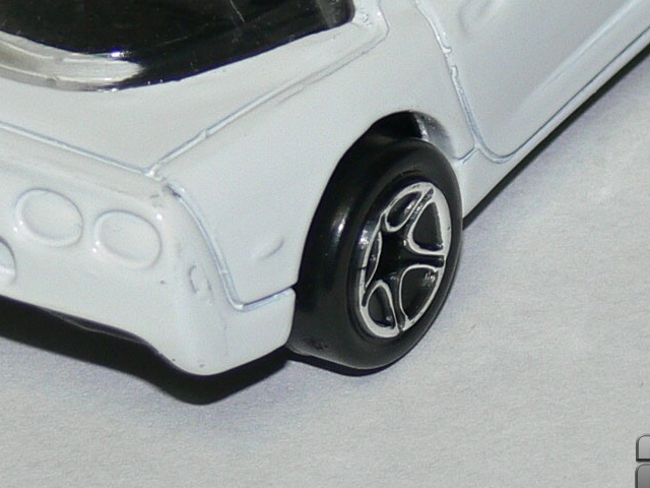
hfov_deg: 4.5
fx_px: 8262
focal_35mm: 440
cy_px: -60
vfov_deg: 3.4
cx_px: 401
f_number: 4
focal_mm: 23.4
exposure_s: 1/40
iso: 80
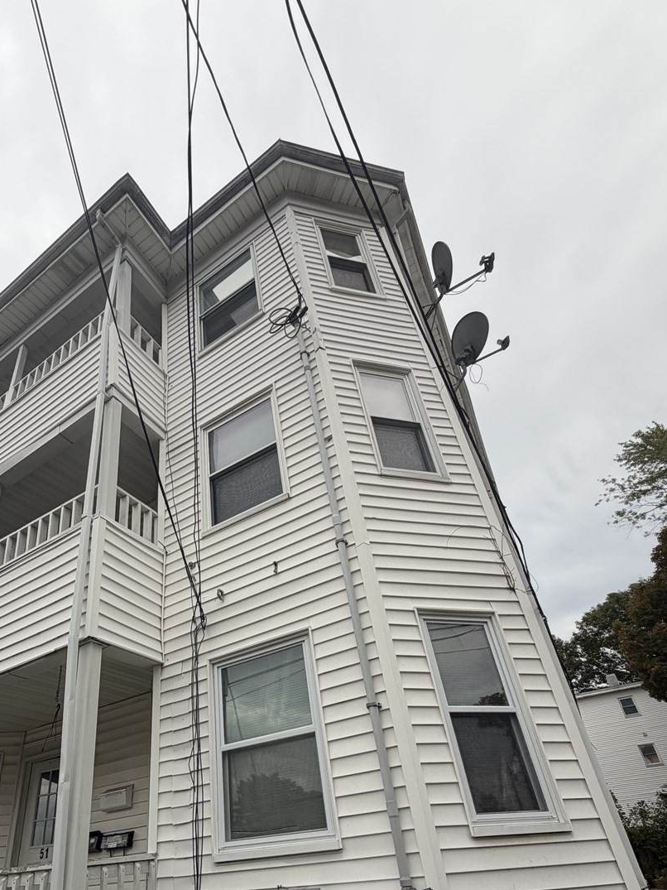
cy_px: 609
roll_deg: +3.8
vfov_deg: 78.5
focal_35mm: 20
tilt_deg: +28.1
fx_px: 514
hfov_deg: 64.9
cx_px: 247
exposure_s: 1/171
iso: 40
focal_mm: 2.22
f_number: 2.2
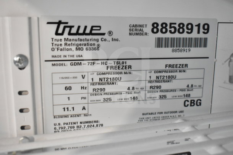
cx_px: 116
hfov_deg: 45.0
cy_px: 78
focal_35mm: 44
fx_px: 282
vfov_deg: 30.9
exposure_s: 1/50
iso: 3200
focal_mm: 29
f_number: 4.2
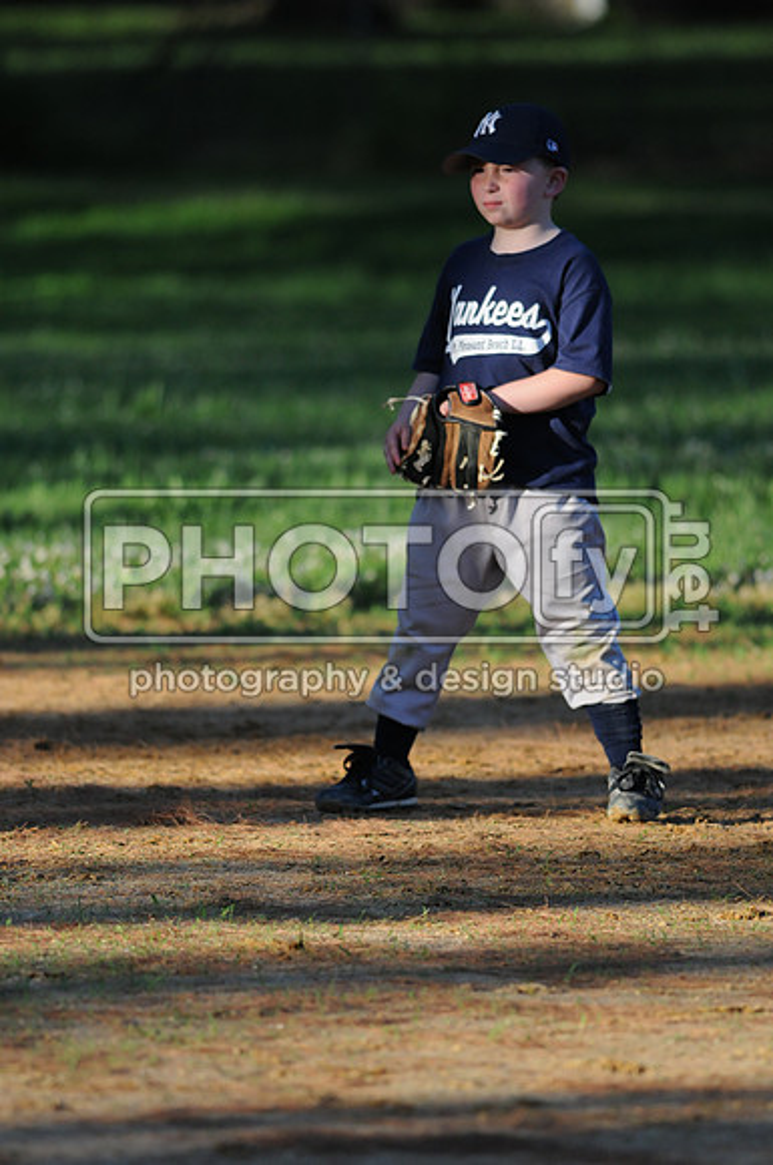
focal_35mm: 450
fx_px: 14536
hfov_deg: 3.0
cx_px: 386
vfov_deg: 4.6
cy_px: 582
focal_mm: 300
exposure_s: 1/3200
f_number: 4
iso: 800
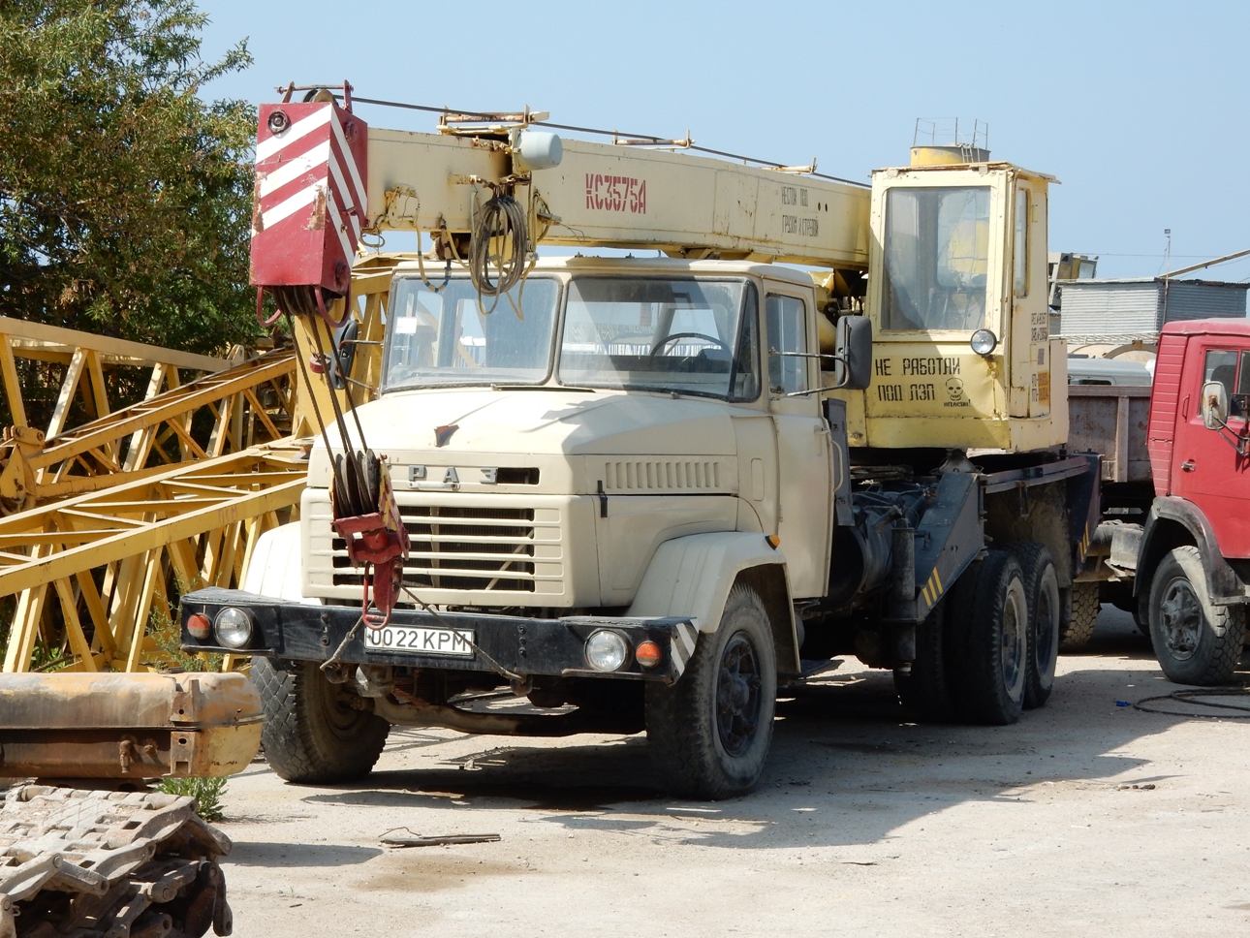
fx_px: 3576
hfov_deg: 19.8
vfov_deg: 14.9
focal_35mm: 99
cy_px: 469
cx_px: 625
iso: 125
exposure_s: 1/400
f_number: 5.3
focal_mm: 17.6
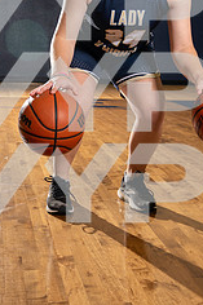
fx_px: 534
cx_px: 112
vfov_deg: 31.6
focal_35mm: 63
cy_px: 93
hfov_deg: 21.5
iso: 640
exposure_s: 1/250
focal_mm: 33
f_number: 4.5
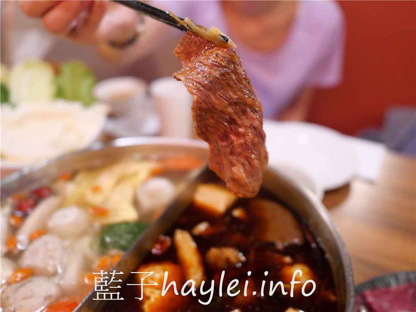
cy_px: 156
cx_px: 208
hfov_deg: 60.0
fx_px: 361
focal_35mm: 30
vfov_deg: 46.8
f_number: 1.7
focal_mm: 15
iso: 2000
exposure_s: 1/60
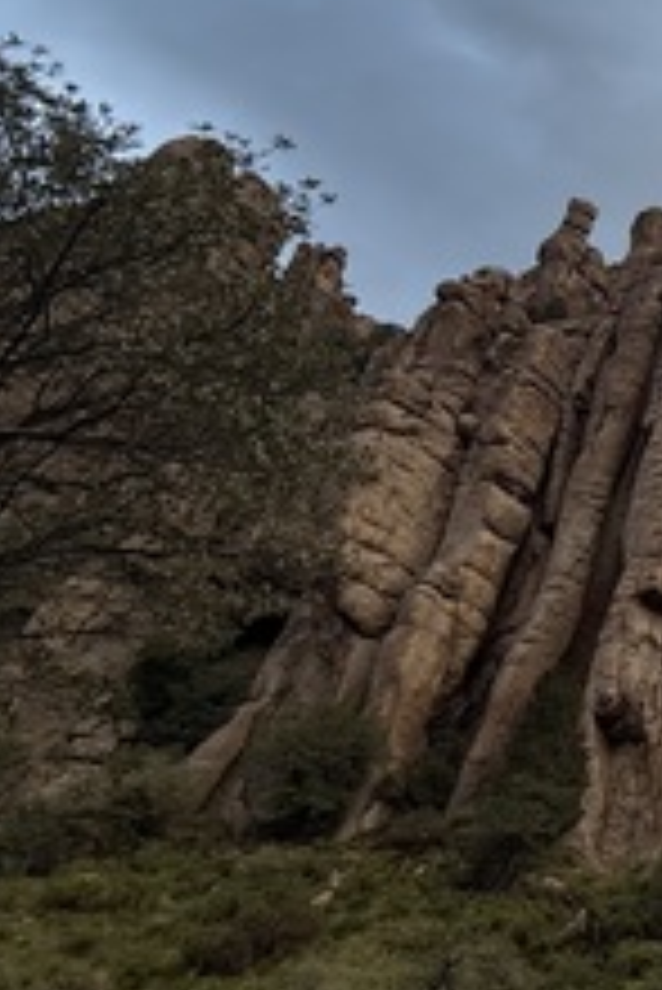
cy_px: 324
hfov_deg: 24.4
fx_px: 1019
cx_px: 1076
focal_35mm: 37
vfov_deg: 50.8
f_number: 2.2
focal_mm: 2.22
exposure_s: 1/99
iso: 64
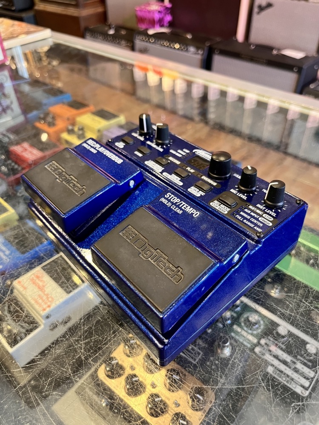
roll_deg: +2.2
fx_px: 319
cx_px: 160
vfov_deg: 67.3
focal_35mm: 26
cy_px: 212
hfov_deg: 53.1
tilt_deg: -42.9
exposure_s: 1/60
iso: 320
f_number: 1.6
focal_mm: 5.1
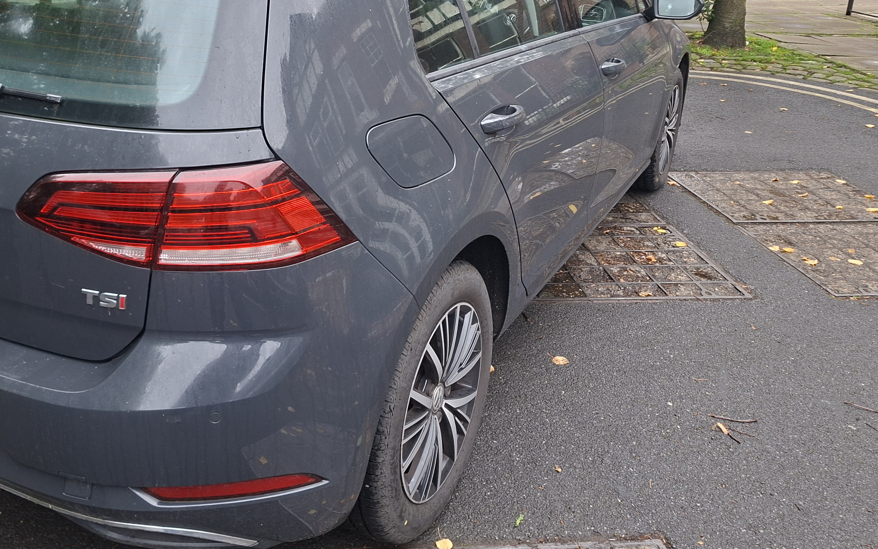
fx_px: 766
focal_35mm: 32
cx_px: 341
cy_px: 173
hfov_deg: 59.0
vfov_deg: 38.9
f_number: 1.8
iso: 64
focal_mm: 5.54
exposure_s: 1/100
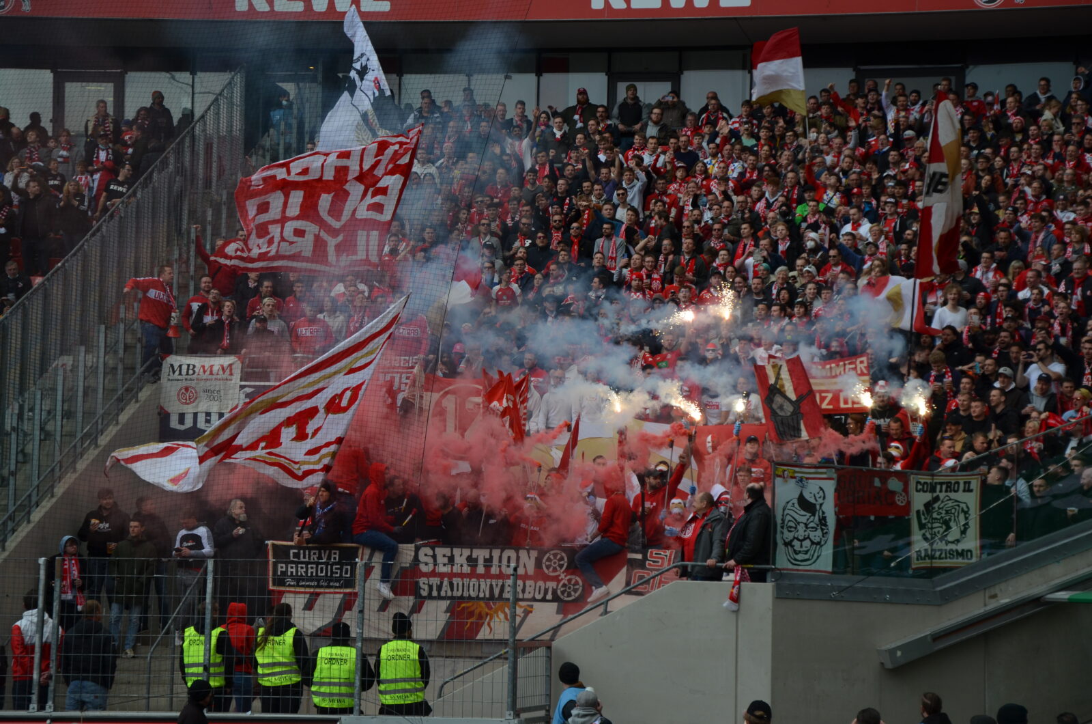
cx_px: 546
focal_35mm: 105
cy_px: 362
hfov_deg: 19.5
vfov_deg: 13.0
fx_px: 3179
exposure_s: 1/500
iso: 320
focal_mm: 70
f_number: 5.6
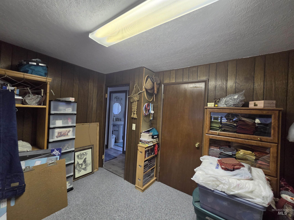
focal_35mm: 13
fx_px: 110
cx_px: 147
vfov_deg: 89.9
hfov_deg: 106.2
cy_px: 110
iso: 320
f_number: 2.2
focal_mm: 2.2
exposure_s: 1/60
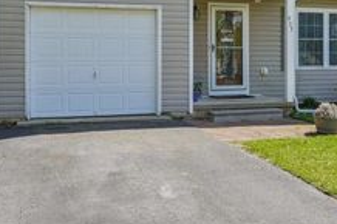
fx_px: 514
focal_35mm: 55
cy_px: -18
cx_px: 232
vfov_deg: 23.2
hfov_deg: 35.8
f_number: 7.1
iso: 400
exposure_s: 1/500
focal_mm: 24
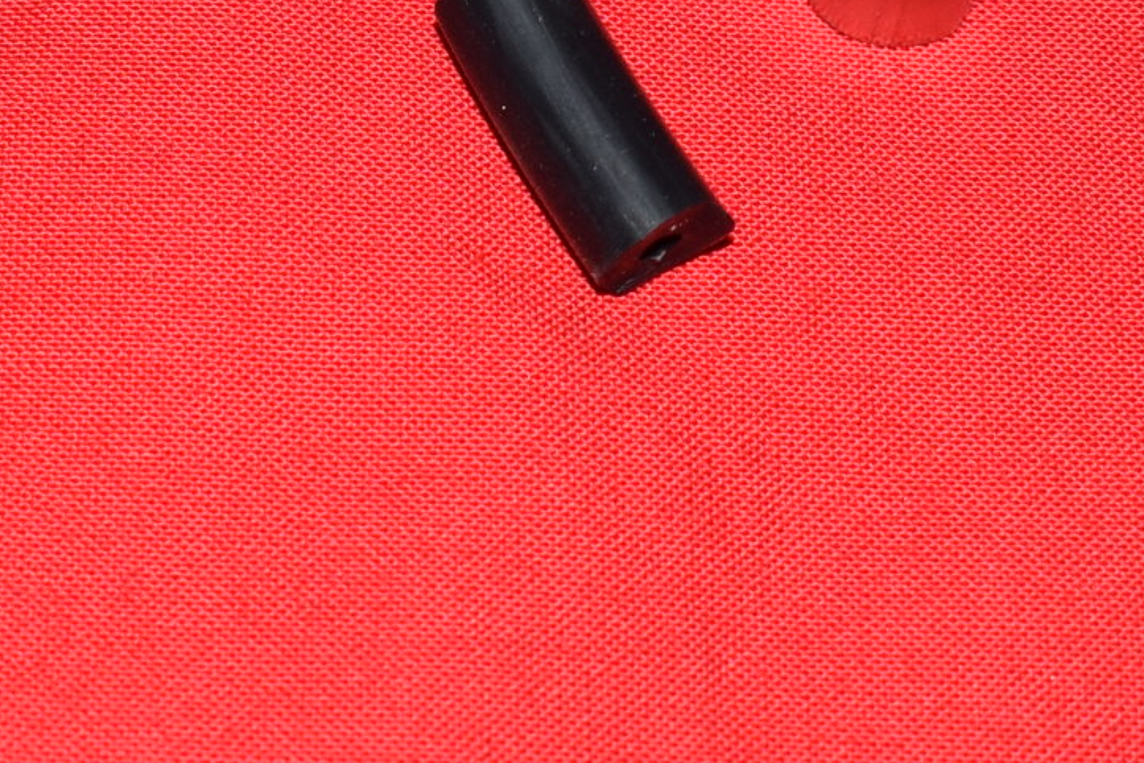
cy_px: -84
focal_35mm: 155
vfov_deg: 8.8
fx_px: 4928
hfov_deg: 13.2
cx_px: 330
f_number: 5.6
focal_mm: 25
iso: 400
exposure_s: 1/100
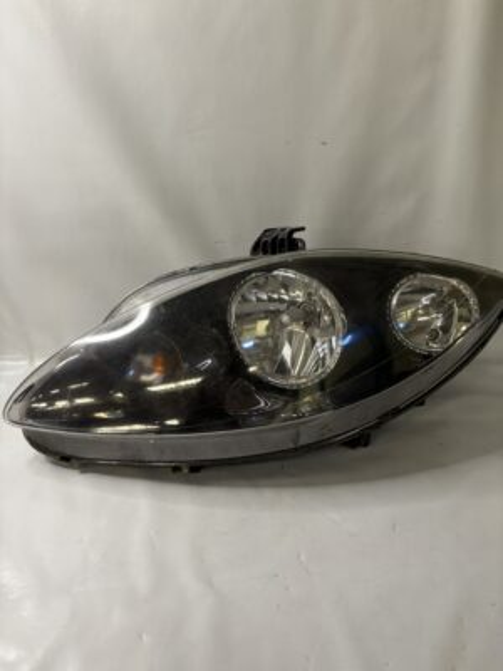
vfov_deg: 67.3
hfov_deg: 53.1
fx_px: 504
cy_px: 336
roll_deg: -1.7
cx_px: 252
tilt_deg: -30.1
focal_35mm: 26
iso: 125
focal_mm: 5.96
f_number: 1.6
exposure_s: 1/60
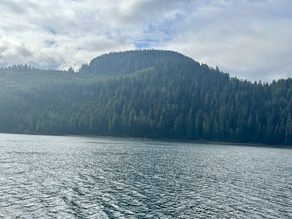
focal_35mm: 48
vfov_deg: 30.3
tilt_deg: +4.1
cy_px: 110
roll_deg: -3.3
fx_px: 405
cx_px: 146
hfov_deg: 39.7
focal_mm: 6.86
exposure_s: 1/7092
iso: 64
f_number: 1.78
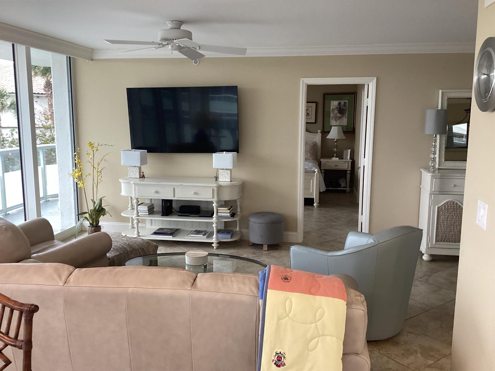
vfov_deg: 45.4
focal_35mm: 31
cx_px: 248
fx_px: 443
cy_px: 186
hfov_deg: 58.4
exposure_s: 1/60
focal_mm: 3.3
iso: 250
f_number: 2.4
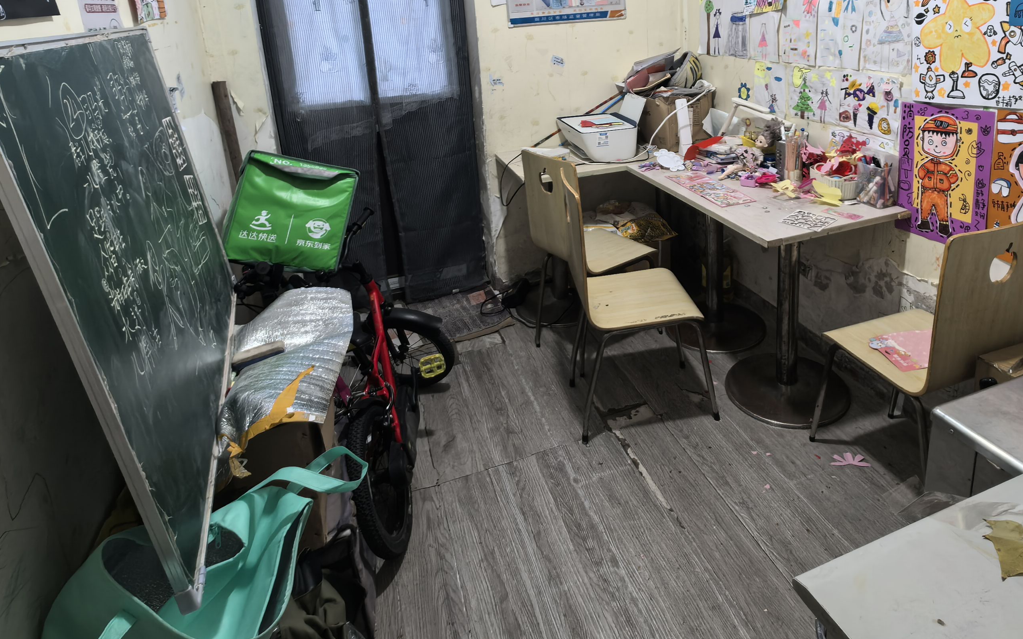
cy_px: 158
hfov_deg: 79.0
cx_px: 597
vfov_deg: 52.6
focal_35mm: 22
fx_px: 613
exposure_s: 1/50
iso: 250
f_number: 2.2
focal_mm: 1.95
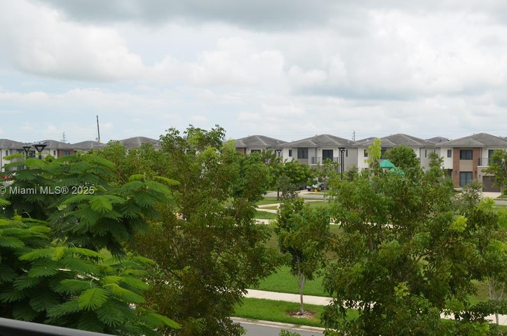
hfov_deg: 39.3
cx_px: 325
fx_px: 703
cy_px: 192
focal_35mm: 50
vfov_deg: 26.8
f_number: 9
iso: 100
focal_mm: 22
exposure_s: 1/160
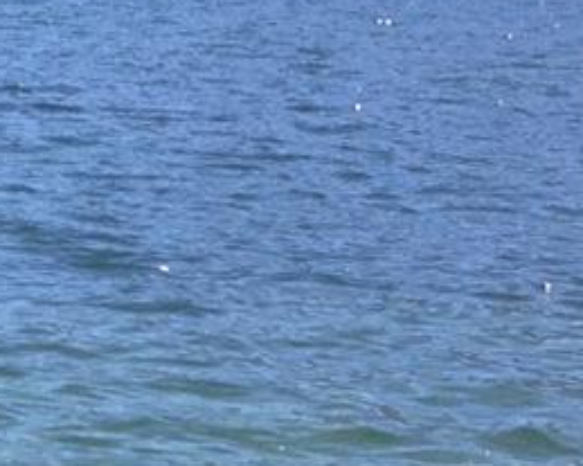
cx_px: -551
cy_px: 711
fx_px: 3432
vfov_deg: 7.6
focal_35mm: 199
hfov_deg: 9.2
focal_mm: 4.12
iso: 50
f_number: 2.4
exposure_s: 1/797
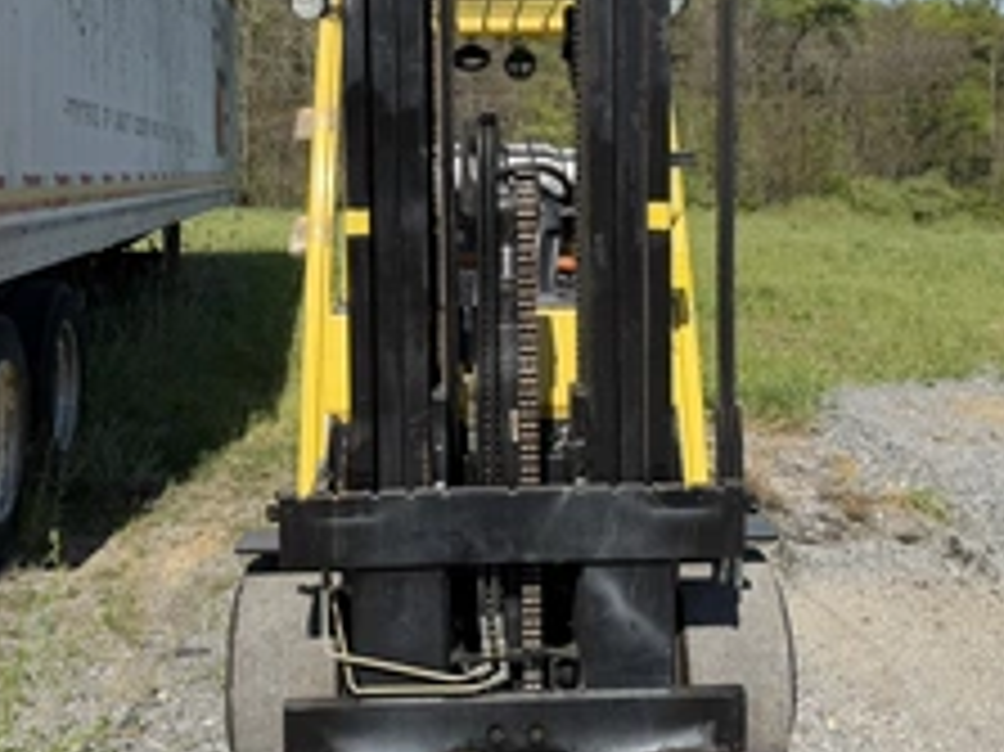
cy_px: 189
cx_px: 486
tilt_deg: -1.3
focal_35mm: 43
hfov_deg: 43.9
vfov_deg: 32.9
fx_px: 1246
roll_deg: -0.3
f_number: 1.78
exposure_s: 1/4405
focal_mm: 6.76
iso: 80
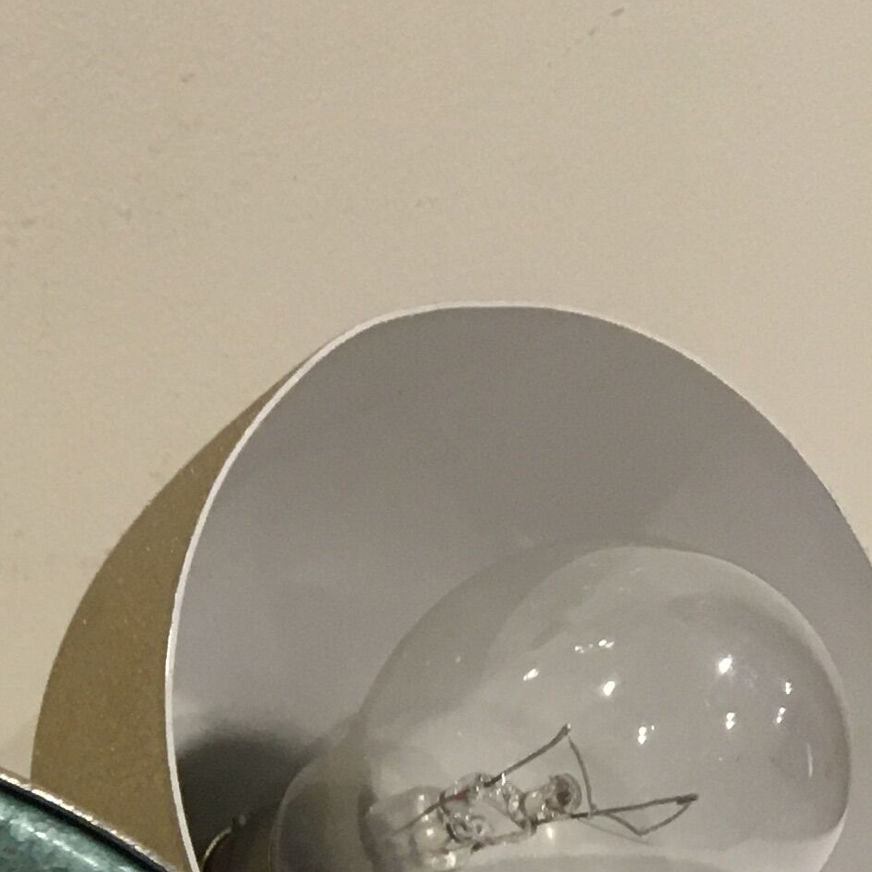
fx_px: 3135
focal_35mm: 110
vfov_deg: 14.3
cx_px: -520
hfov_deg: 14.5
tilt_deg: -31.2
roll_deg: -1.7
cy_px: 1476
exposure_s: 1/33
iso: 100
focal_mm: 4.15
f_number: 2.2
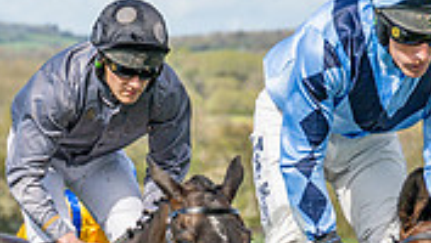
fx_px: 5354
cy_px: 311
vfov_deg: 2.6
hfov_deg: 4.6
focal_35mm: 468
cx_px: 375
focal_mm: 70
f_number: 4
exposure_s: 1/1600
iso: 200
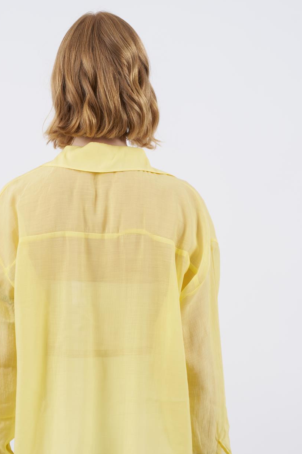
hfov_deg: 14.1
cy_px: 291
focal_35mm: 97
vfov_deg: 21.0
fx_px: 1221
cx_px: 116
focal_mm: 66
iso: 125
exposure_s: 1/160
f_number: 7.1
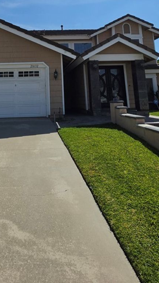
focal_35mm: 25
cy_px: 66
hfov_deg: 44.2
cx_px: 37
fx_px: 187
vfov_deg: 68.6
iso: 32
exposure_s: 1/4863
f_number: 1.9
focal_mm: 2.2
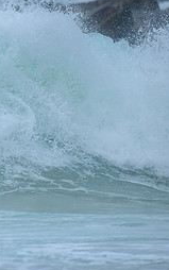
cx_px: -138
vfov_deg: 1.1
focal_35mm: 1863
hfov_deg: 0.7
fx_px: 13713
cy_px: 116
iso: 250
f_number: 6.3
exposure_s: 1/2000
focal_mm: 800
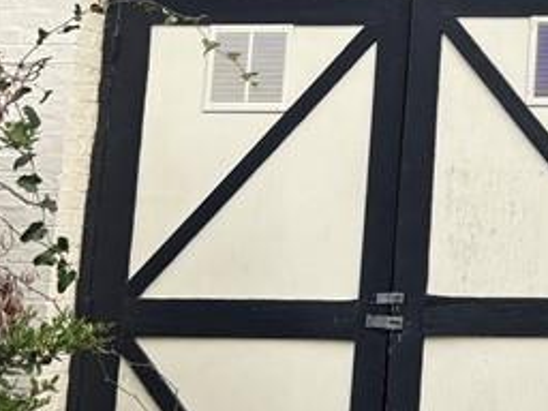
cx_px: 950
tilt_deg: +8.9
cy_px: -49
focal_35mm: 104
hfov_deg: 16.3
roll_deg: -0.5
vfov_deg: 13.9
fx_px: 1646
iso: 50
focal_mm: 5.96
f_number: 1.6
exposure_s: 1/1393
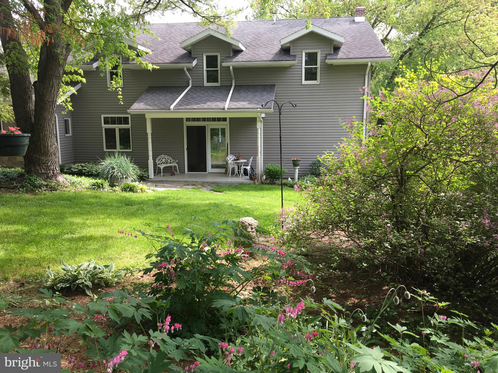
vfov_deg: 48.2
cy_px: 186
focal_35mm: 29
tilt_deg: -9.5
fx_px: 417
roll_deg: -0.4
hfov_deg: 61.7
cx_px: 249
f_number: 2.2
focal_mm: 4.15
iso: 25
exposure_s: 1/154
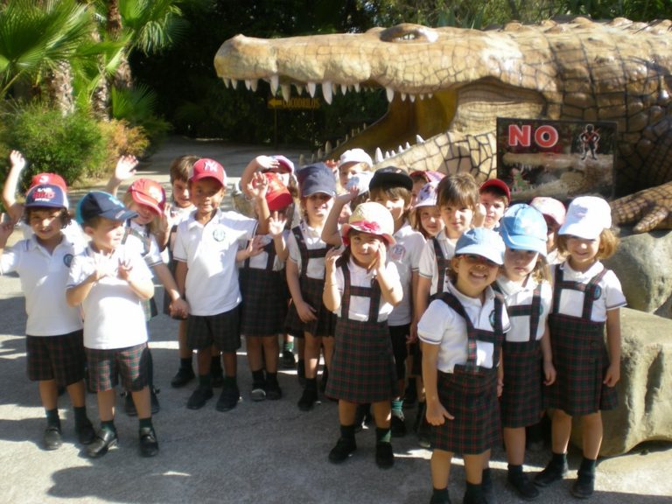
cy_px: 252
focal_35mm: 38
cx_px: 336
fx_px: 738
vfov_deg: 37.7
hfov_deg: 49.0
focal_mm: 6.3
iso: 50
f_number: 3.1
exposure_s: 1/260
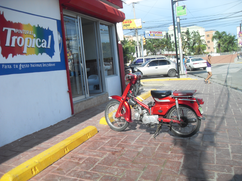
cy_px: 90
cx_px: 121
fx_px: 238
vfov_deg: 41.8
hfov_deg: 54.0
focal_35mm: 34
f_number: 7
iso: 80
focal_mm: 6.3
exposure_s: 1/125
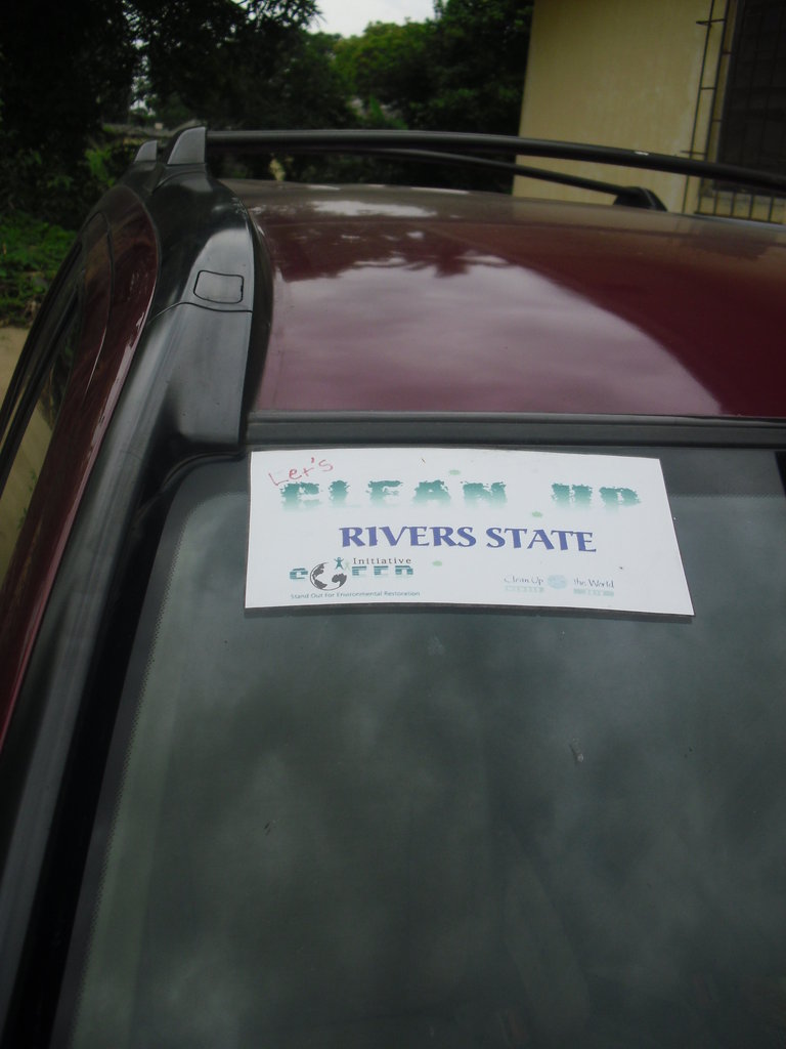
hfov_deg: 39.7
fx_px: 1090
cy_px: 524
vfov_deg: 51.4
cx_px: 393
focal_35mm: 36
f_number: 7.8
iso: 80
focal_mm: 6.3
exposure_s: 1/125
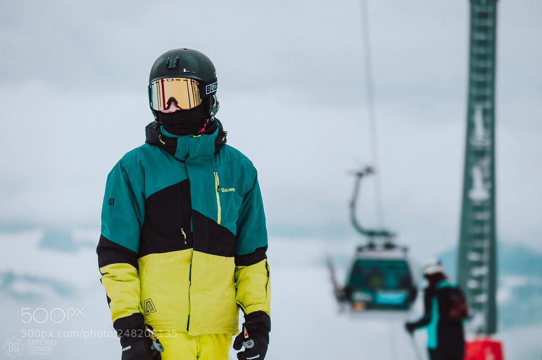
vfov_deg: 4.6
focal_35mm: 300
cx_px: 271
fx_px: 4512
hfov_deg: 6.9
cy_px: 180
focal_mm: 200
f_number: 5.6
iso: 200
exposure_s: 1/350
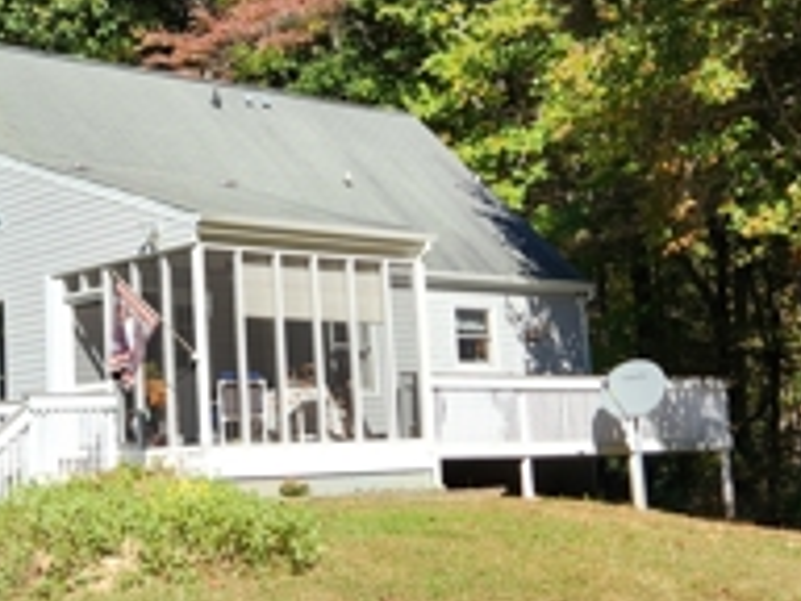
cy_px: 246
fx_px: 1481
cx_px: 161
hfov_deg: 29.6
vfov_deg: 22.9
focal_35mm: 64
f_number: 1.8
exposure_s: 1/1192
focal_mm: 5.4
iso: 20
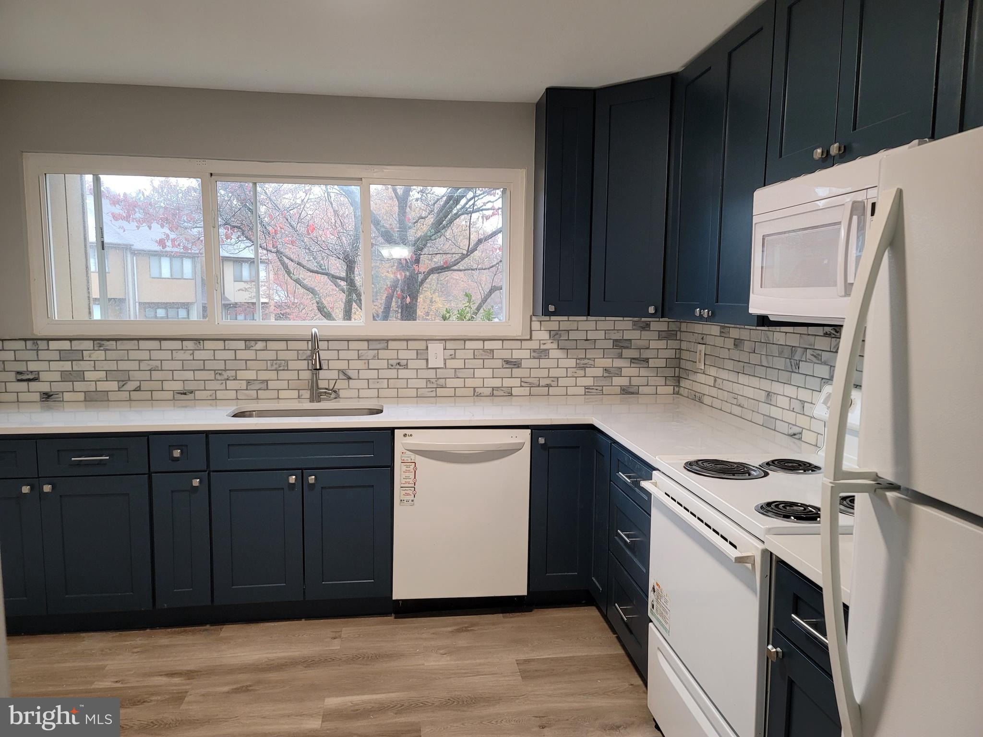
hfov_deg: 69.4
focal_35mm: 25
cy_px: 368
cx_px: 492
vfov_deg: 54.9
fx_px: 710
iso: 250
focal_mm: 7
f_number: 1.8
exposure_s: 1/59
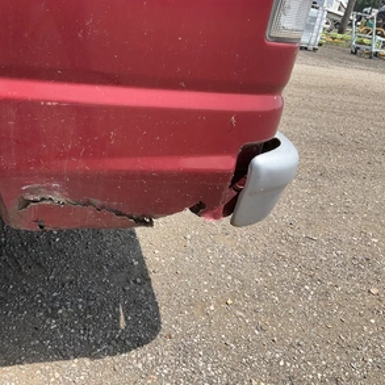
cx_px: 170
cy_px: 194
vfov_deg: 47.2
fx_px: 440
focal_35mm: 35
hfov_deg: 47.1
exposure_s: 1/1015
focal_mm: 3
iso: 25
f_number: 1.8
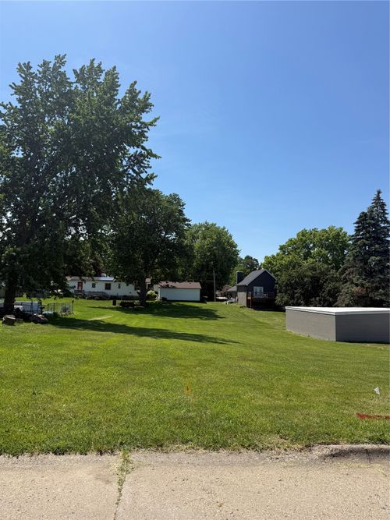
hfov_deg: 56.8
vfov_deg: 71.6
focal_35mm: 24
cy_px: 260
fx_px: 361
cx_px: 195
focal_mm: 6.76
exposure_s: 1/5319
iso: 80
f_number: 1.78
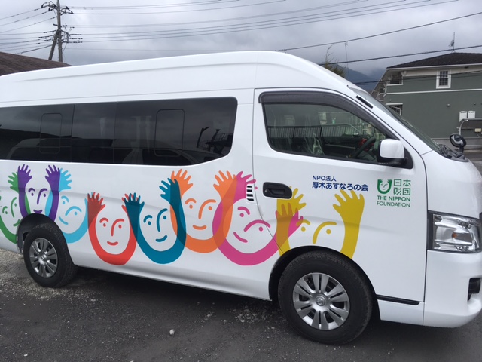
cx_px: 241
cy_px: 181
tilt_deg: -7.2
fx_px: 404
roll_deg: +0.6
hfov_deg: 61.7
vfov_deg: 48.2
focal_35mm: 29
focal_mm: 4.15
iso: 25
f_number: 2.2
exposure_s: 1/646
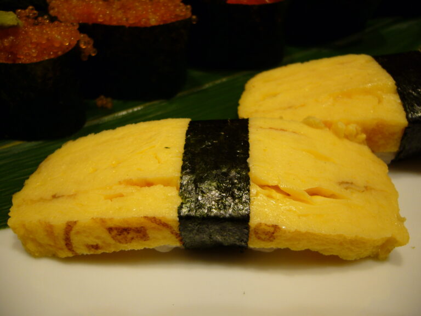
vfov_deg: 40.7
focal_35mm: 35
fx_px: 426
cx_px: 210
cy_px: 158
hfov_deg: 52.6
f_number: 2.8
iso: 80
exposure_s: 1/60
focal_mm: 5.8
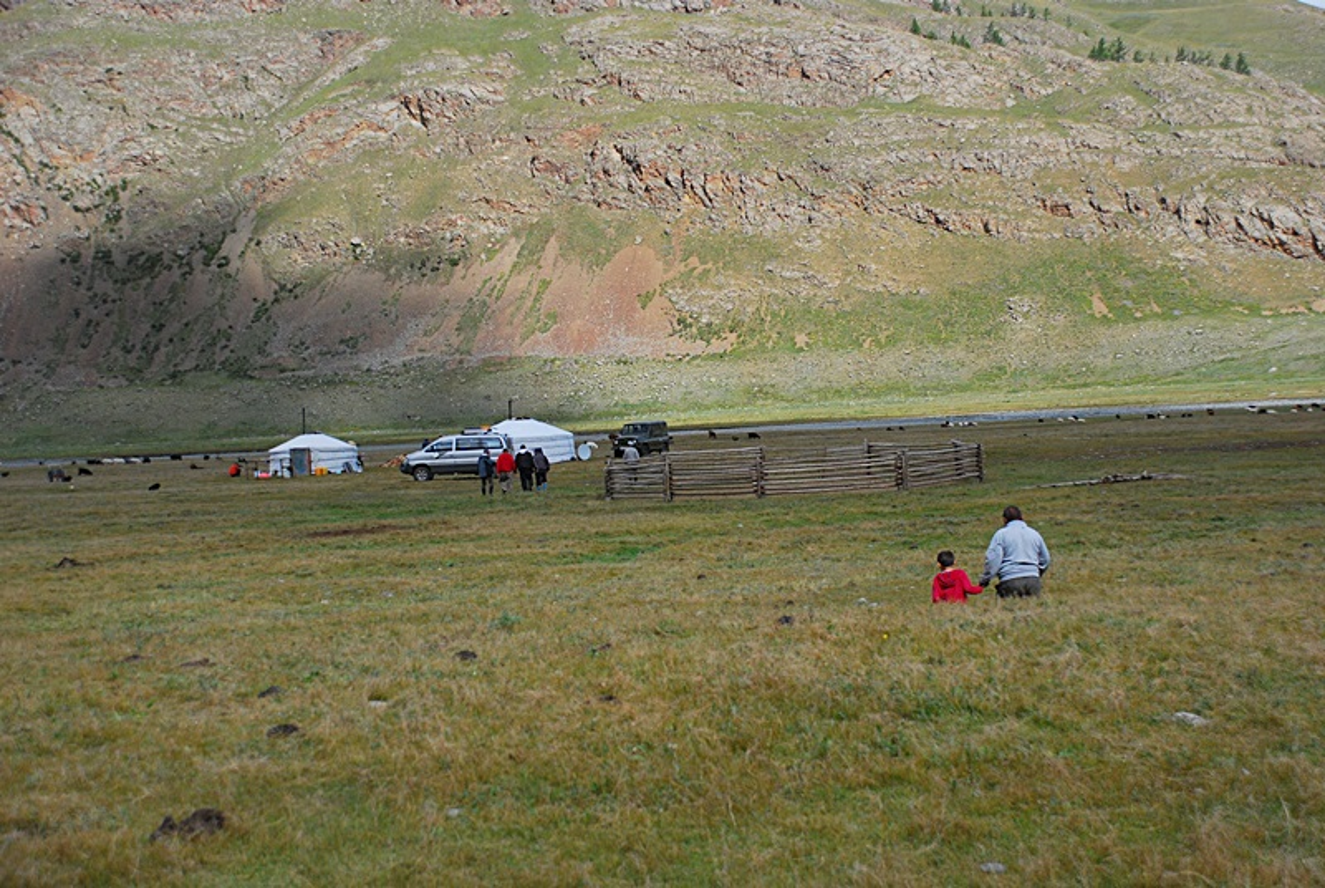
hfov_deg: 35.0
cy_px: 444
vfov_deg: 23.9
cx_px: 662
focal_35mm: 57
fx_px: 2101
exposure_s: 1/1600
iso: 400
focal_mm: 38
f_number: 5.6
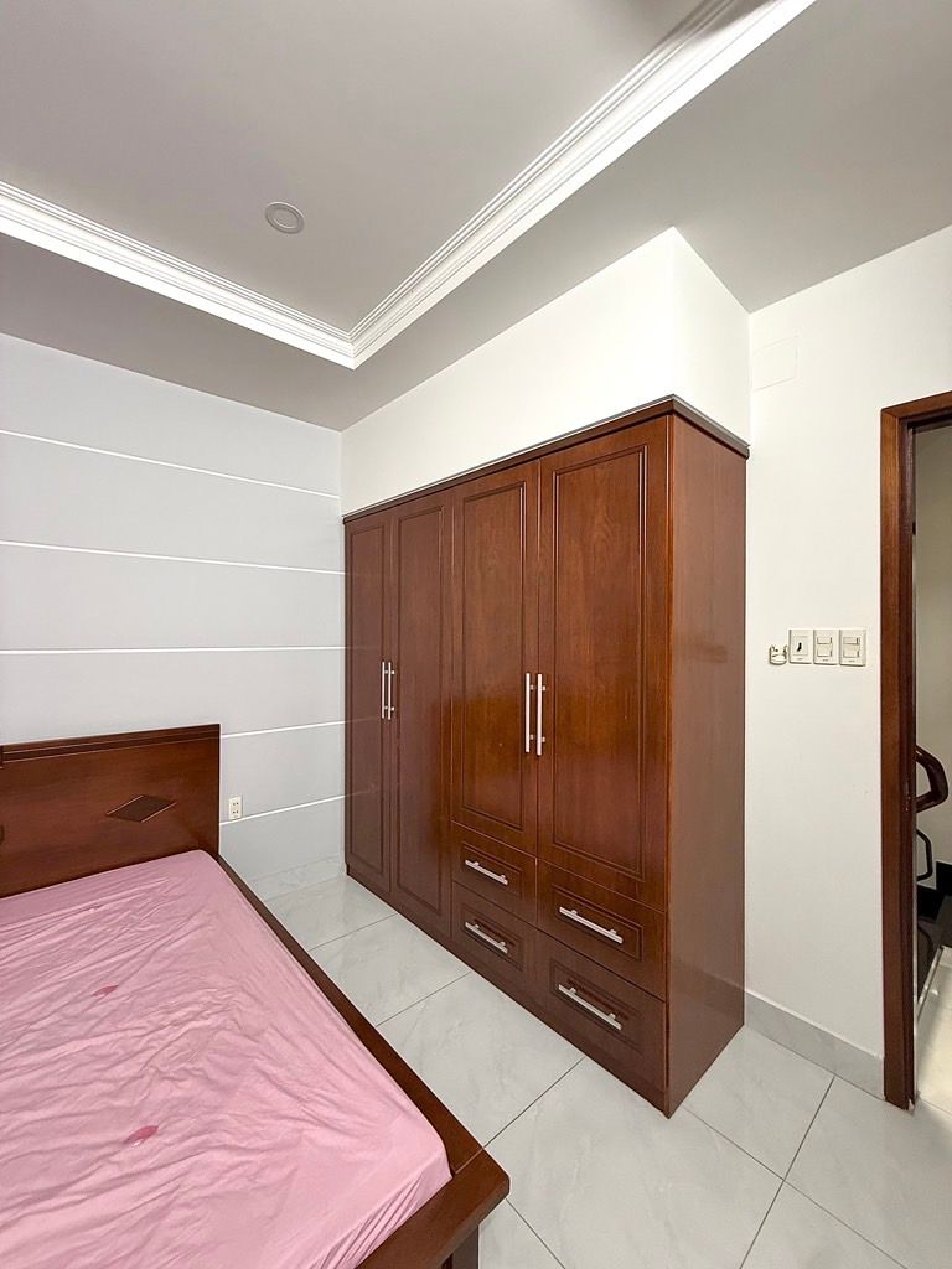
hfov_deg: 85.7
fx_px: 513
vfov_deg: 102.1
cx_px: 476
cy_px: 634
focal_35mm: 14
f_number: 2.2
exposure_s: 1/50
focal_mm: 2.22
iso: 250
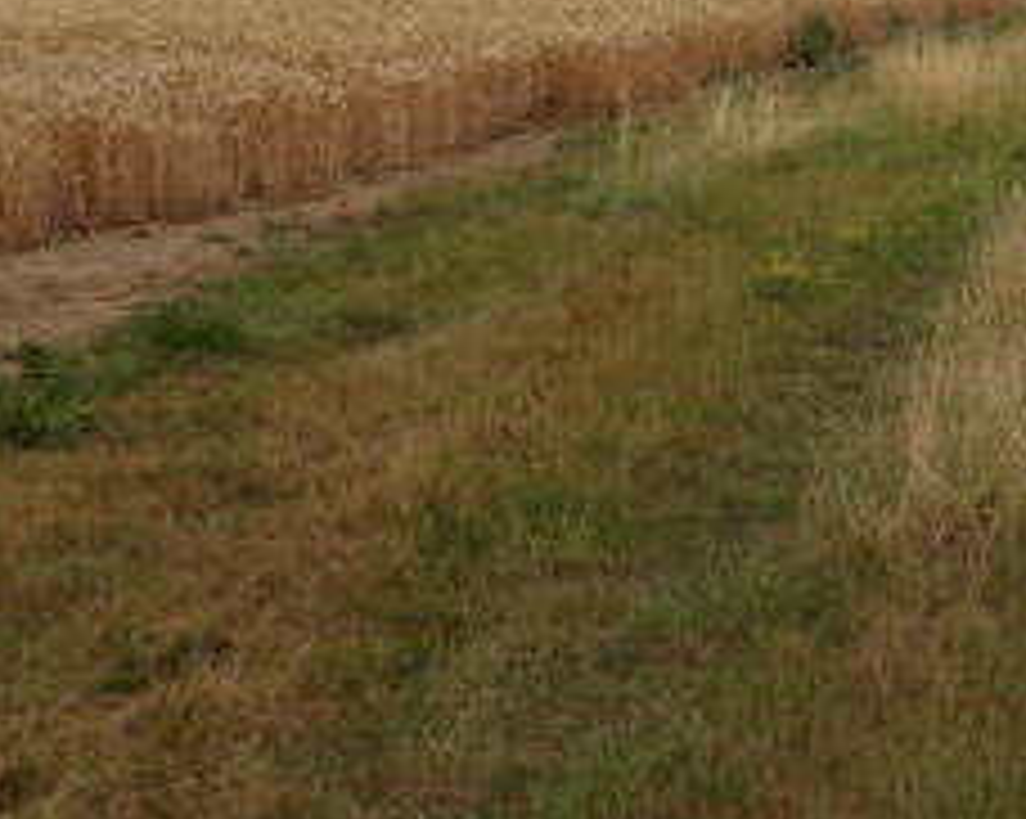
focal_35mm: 60
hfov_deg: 29.8
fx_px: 1820
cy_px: 227
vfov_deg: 25.1
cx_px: 974
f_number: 3.2
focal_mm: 4.3
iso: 100
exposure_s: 1/964
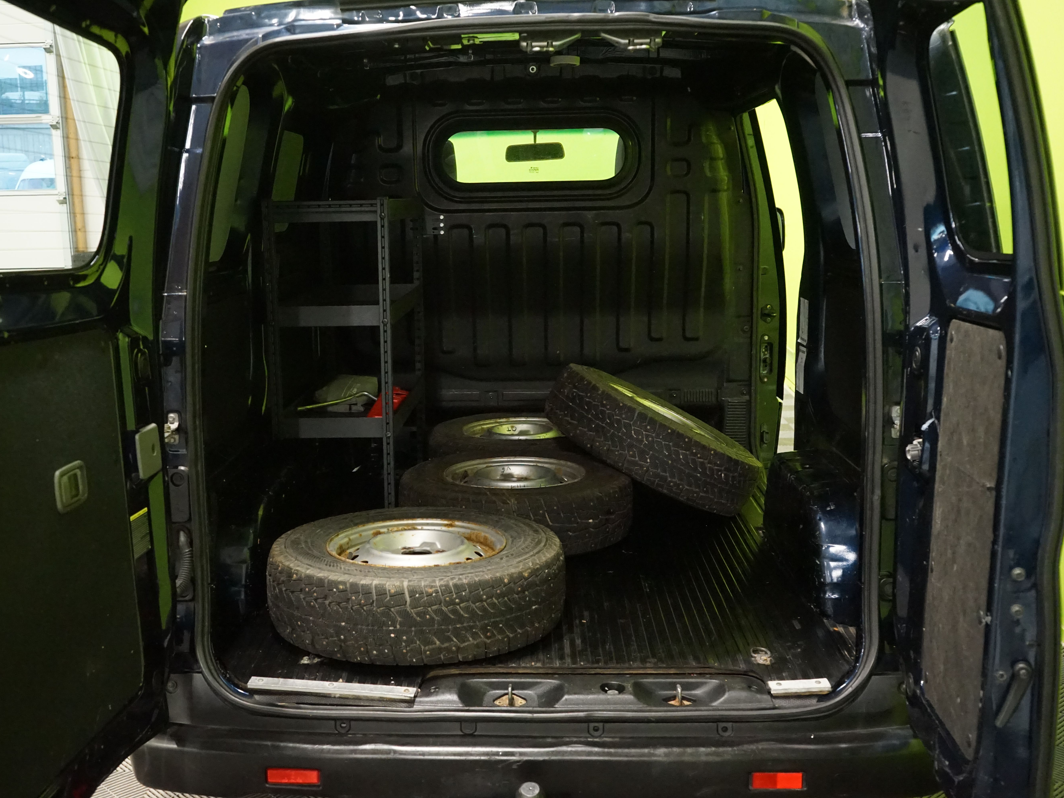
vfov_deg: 36.8
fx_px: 1199
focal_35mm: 39
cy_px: 399
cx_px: 467
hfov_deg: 47.8
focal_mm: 36
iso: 8000
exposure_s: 1/100
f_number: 5.6
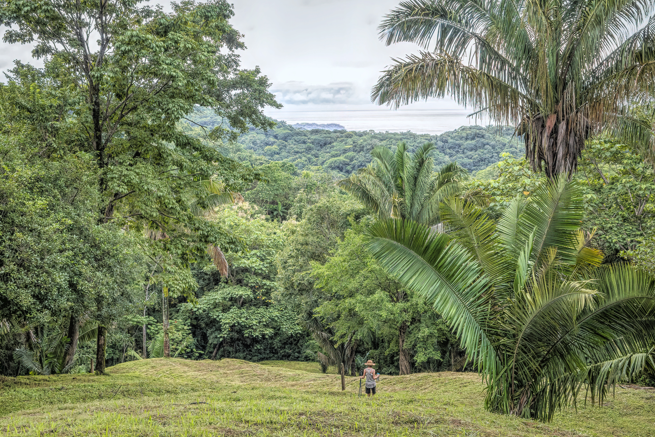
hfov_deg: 49.5
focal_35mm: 39
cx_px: 310
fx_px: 710
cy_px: 199
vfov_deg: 34.2
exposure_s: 1/250
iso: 100
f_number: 2.8
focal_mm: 12.33
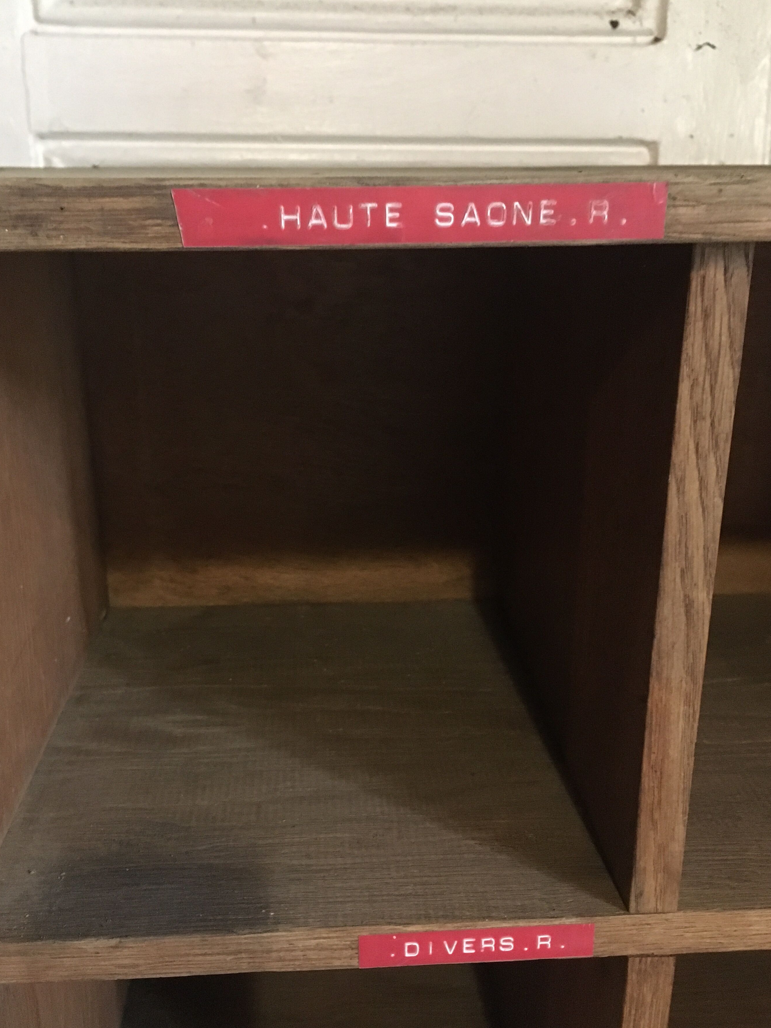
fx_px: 980
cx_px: 362
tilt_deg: -17.2
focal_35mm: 33
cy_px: 515
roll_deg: +1.8
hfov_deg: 42.9
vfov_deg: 55.4
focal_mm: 4.15
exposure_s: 1/17
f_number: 2.2
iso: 320
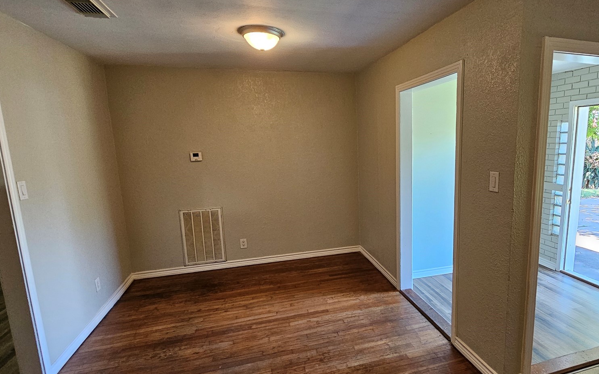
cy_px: 198
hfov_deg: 86.8
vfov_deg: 62.2
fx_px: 310
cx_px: 361
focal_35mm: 19
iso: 320
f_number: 2.2
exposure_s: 1/60
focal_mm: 2.2
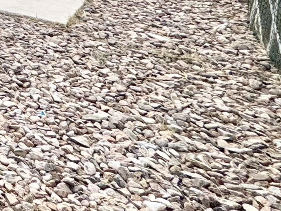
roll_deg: +1.4
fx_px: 511
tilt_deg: -2.8
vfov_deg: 19.1
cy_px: -140
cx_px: -346
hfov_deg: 16.7
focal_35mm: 63
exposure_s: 1/1748
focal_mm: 2.22
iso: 50
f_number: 2.2
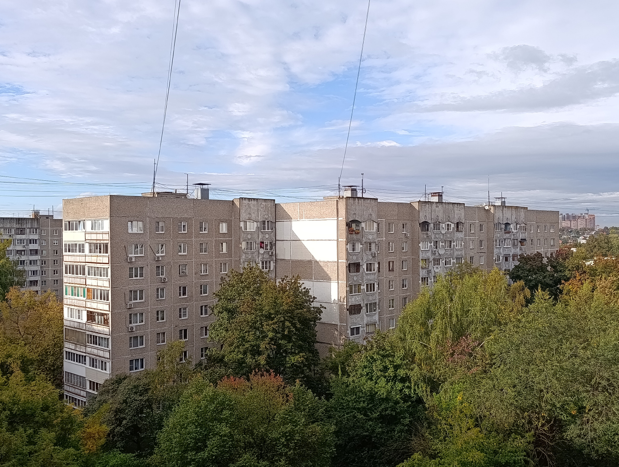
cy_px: 234
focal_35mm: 35
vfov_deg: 40.8
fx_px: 627
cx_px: 310
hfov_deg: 52.6
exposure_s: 1/377
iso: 50
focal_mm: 6.11
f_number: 1.7
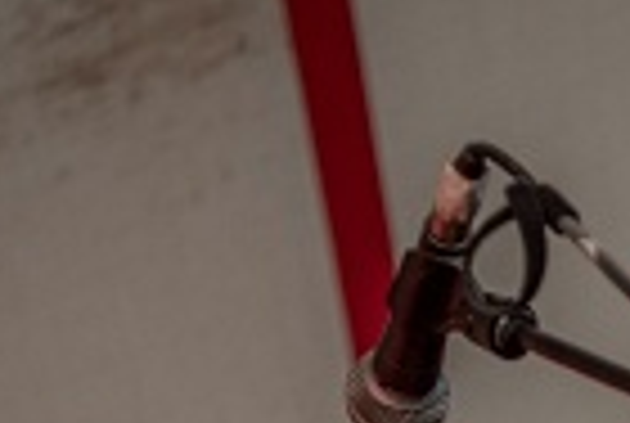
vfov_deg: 5.4
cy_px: 1042
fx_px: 4314
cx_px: 940
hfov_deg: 8.2
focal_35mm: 246
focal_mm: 48
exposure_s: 1/100
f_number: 2.8
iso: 640
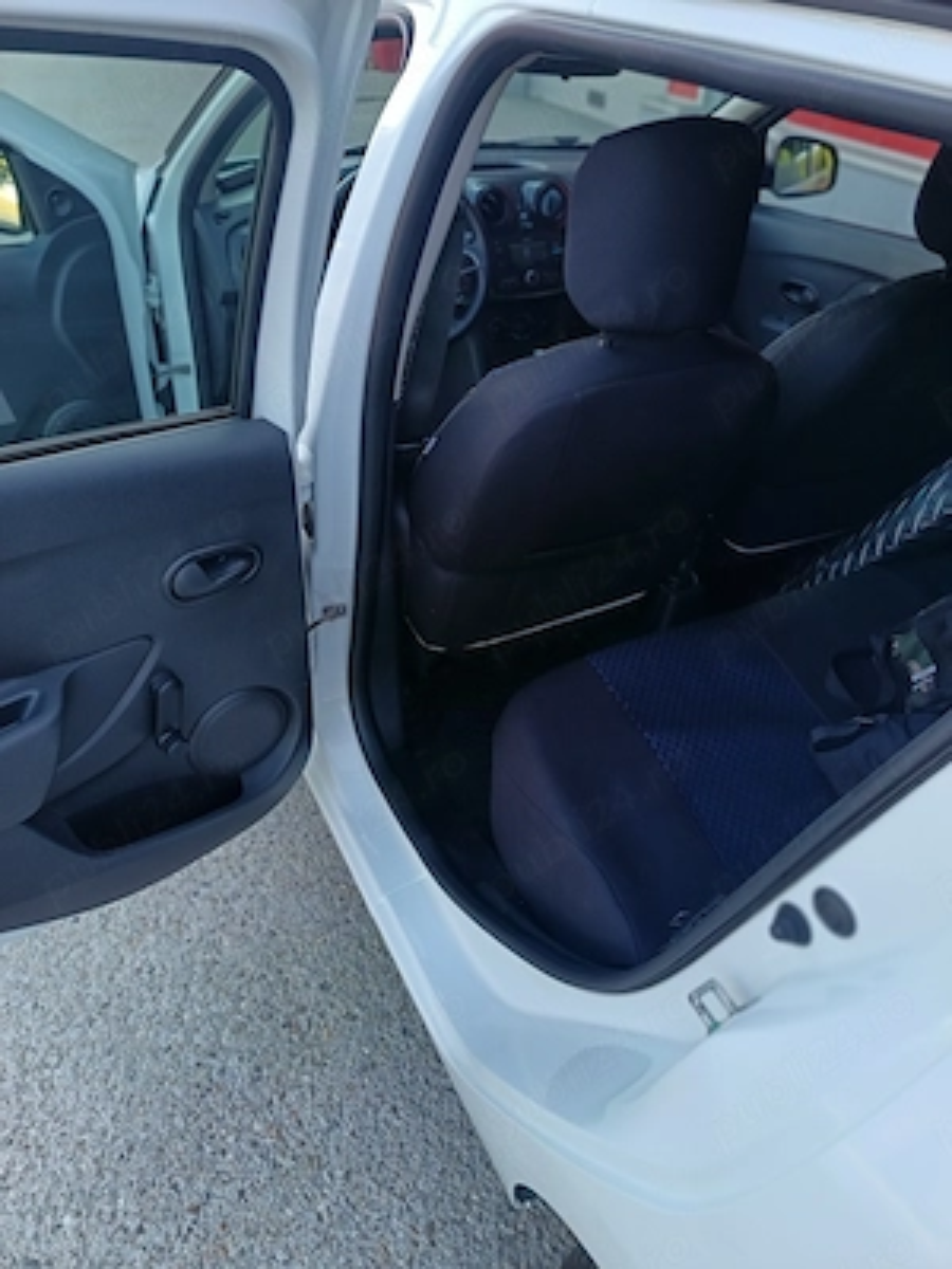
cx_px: 476
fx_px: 880
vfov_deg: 71.6
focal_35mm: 24
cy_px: 634
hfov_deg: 56.8
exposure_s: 1/100
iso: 322
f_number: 4
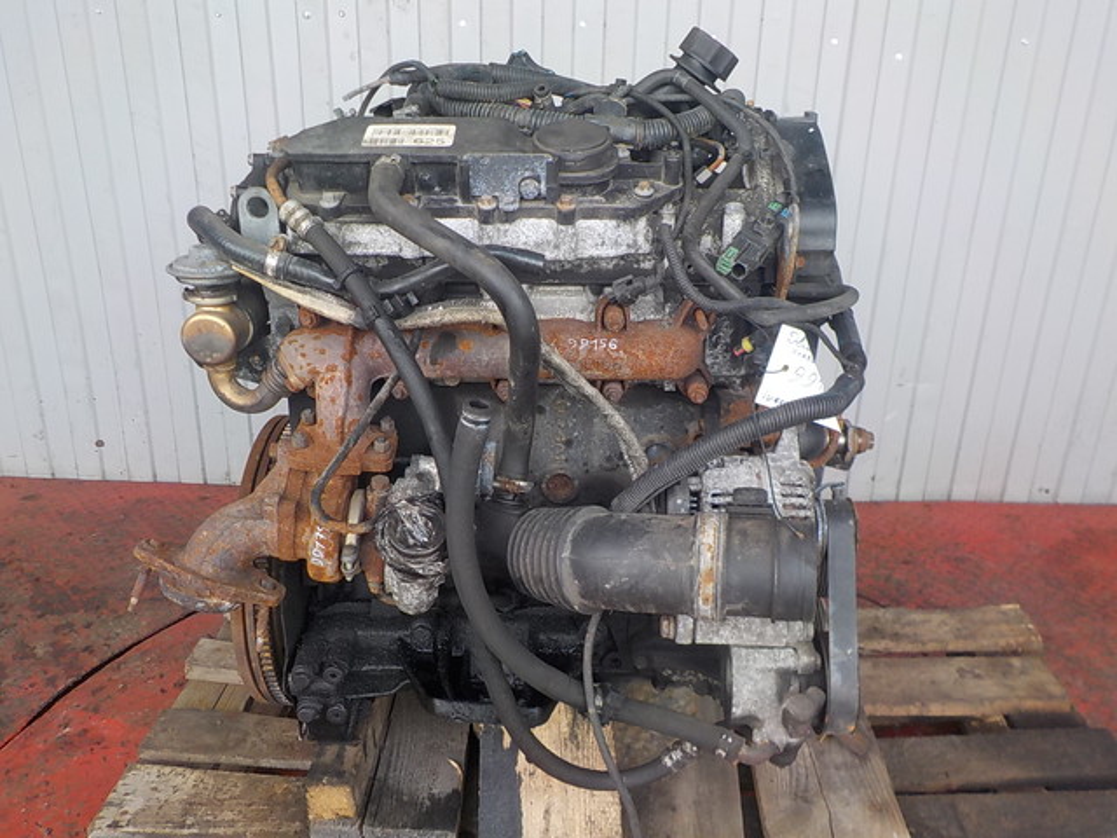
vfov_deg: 46.8
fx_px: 968
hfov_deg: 60.0
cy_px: 419
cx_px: 558
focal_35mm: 30
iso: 125
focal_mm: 4.1
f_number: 3.3
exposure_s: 1/50
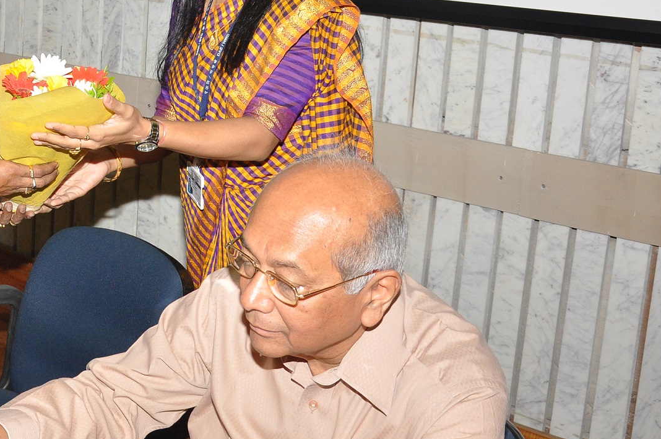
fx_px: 1137
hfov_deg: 30.8
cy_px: 63
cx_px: 53
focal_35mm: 62
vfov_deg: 21.5
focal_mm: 21
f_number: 6.3
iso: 1000
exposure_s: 1/125
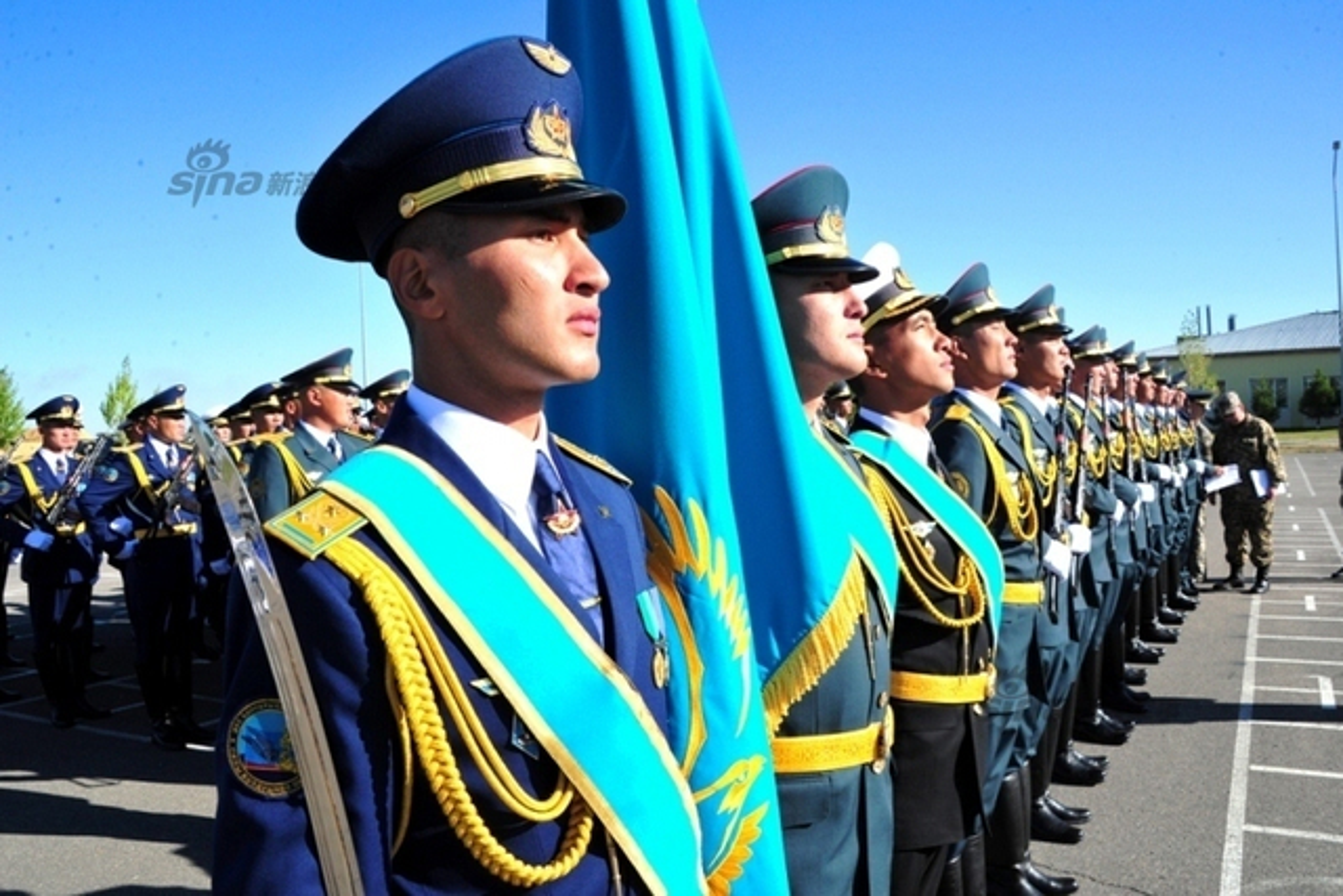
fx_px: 1194
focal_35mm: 32
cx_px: 672
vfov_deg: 41.1
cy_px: 448
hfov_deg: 58.7
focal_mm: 32
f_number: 14
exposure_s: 1/800
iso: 1000
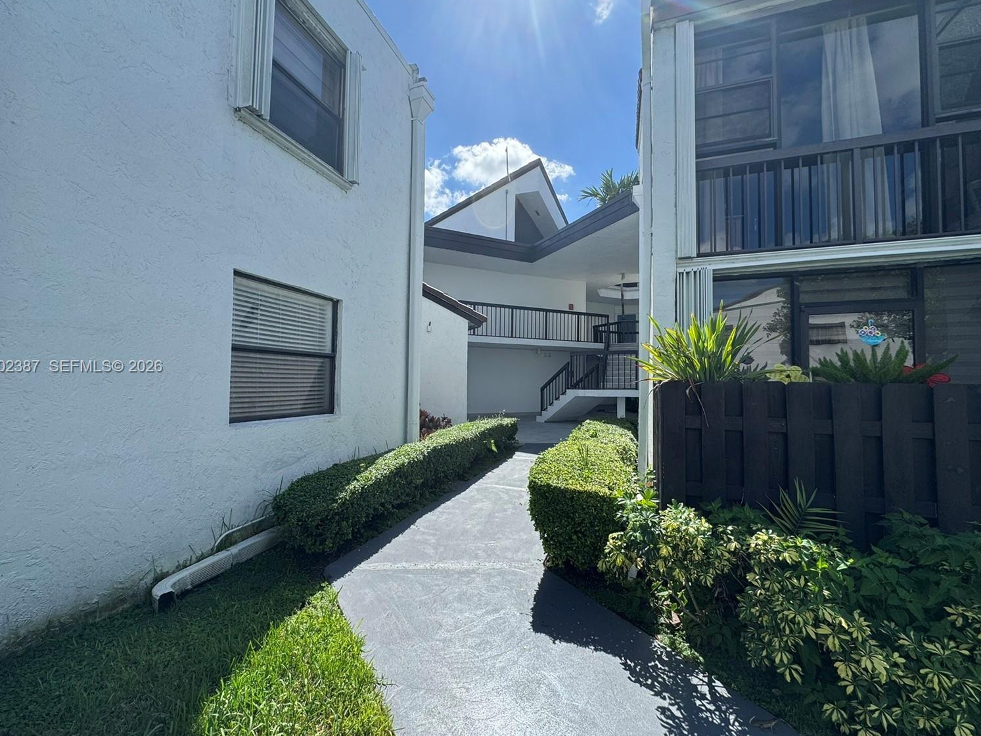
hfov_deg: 98.2
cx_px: 484
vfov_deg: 81.8
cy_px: 367
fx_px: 425
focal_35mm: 15
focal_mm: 2.22
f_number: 2.2
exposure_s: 1/1370
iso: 50
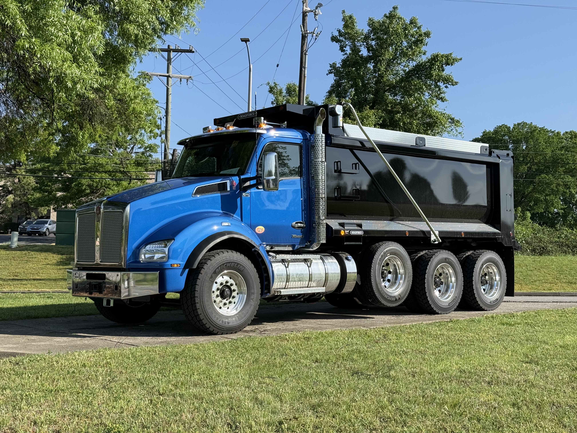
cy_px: 216
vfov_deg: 30.3
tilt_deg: +5.2
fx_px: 800
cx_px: 288
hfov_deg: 39.7
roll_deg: -2.5
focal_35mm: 48
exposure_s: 1/2865
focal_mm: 6.76
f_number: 1.78
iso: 64
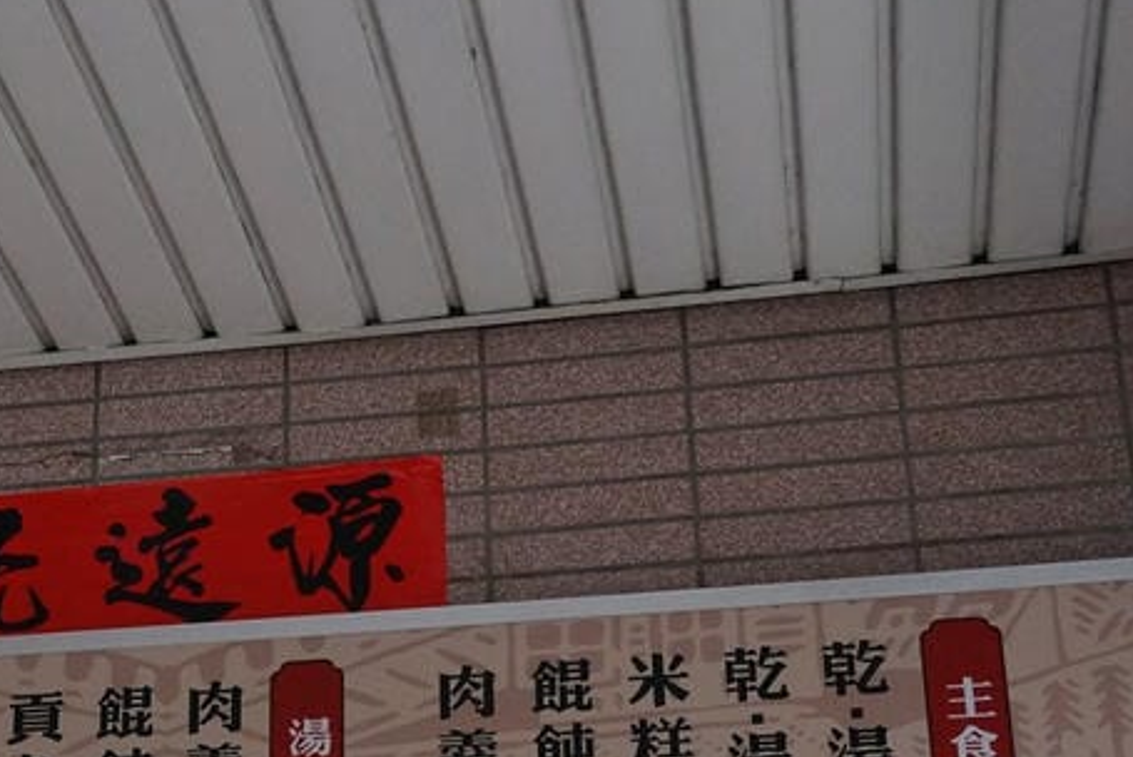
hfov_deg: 24.8
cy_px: 882
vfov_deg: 16.6
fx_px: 2488
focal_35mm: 79
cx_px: 82
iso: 800
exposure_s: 1/160
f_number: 4
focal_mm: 20
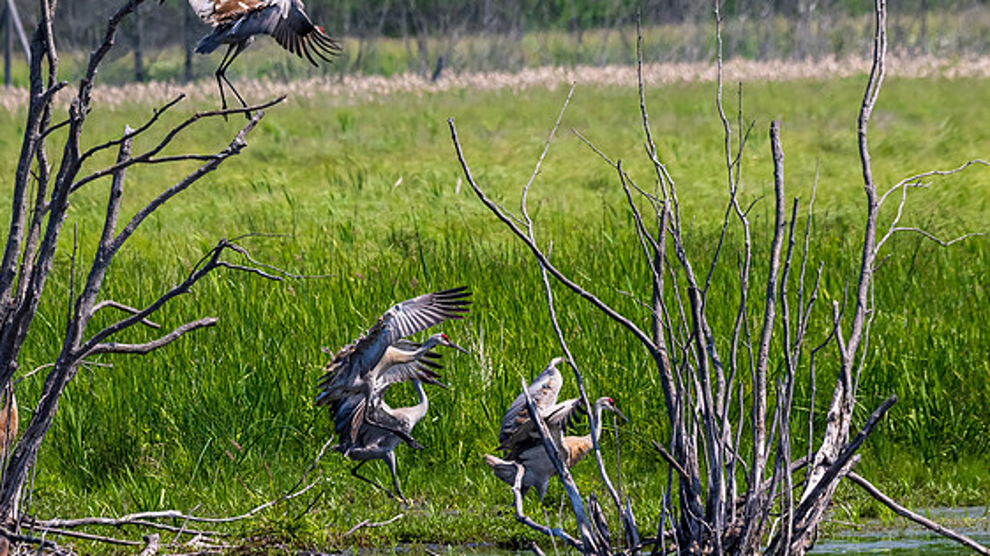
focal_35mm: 786
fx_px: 20624
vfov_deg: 1.5
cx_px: 374
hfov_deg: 2.7
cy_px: 352
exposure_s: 1/2000
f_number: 9
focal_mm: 400
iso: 1100
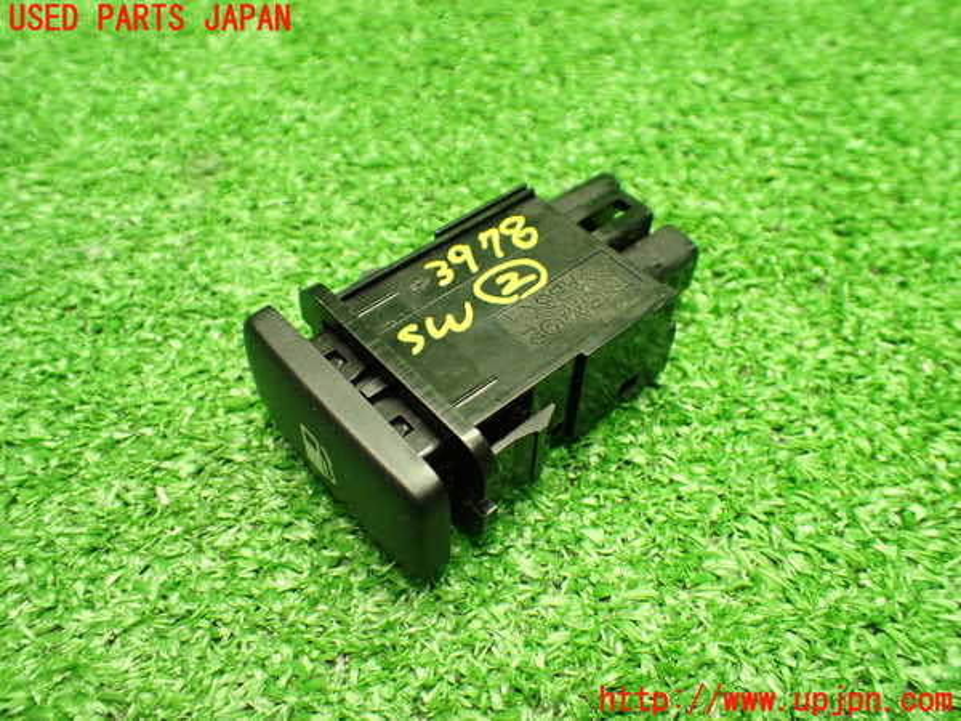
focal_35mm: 30
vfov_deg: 46.8
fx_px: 833
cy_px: 360
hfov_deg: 60.0
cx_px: 480
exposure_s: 1/60
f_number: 2.3
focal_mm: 5.4
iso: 800
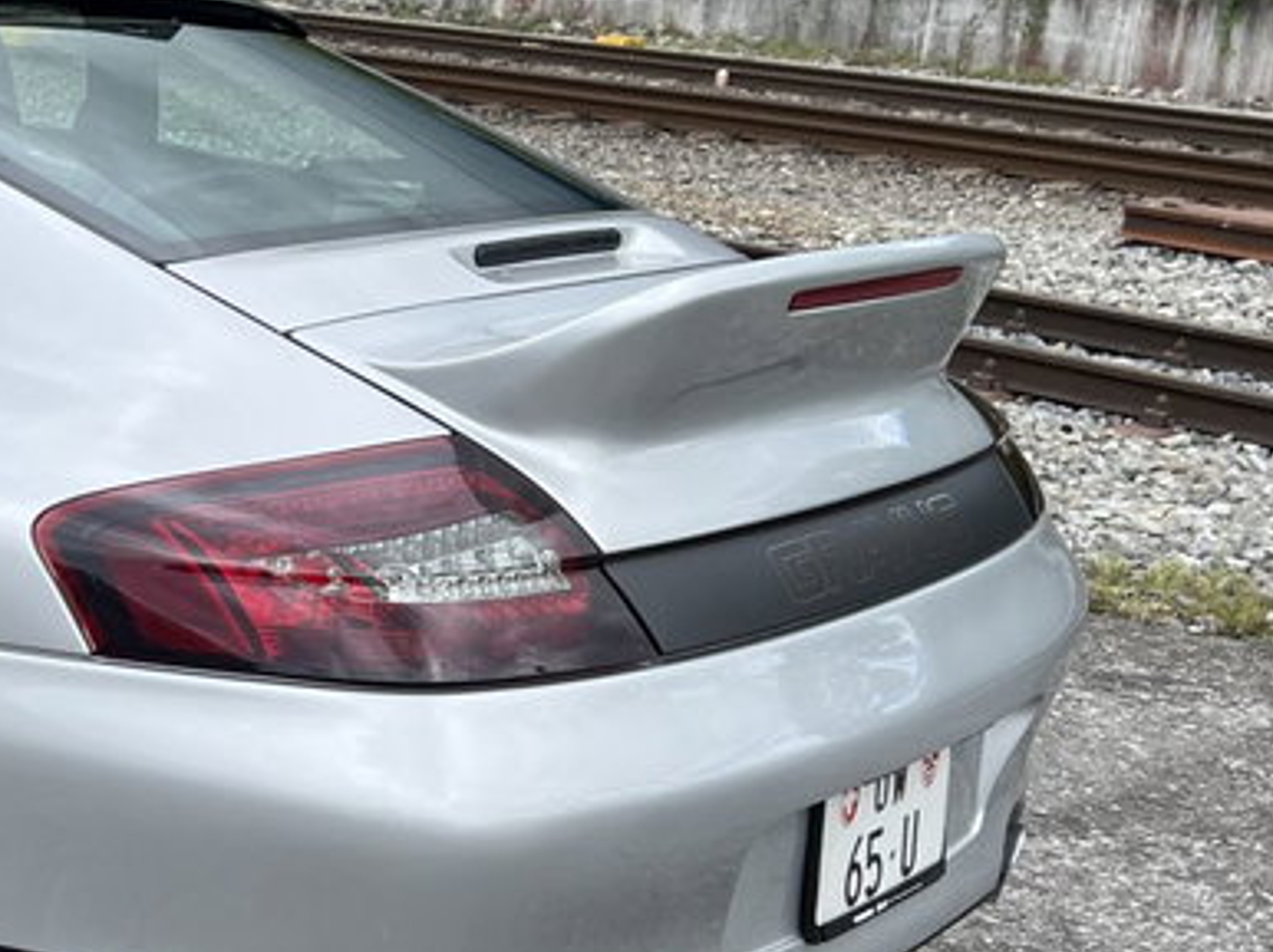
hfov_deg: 26.9
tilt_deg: -15.1
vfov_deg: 21.3
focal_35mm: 69
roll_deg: -1.8
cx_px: 66
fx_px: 2536
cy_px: 524
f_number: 1.5
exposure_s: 1/1266
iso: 50
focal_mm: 5.7
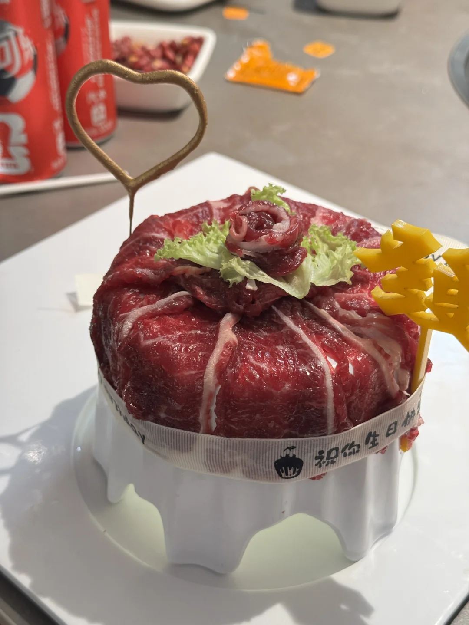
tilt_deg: -37.9
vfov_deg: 39.7
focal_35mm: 48
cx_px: 234
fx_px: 867
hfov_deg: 30.3
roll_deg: -1.5
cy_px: 312
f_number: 1.78
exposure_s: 1/50
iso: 125
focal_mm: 6.76
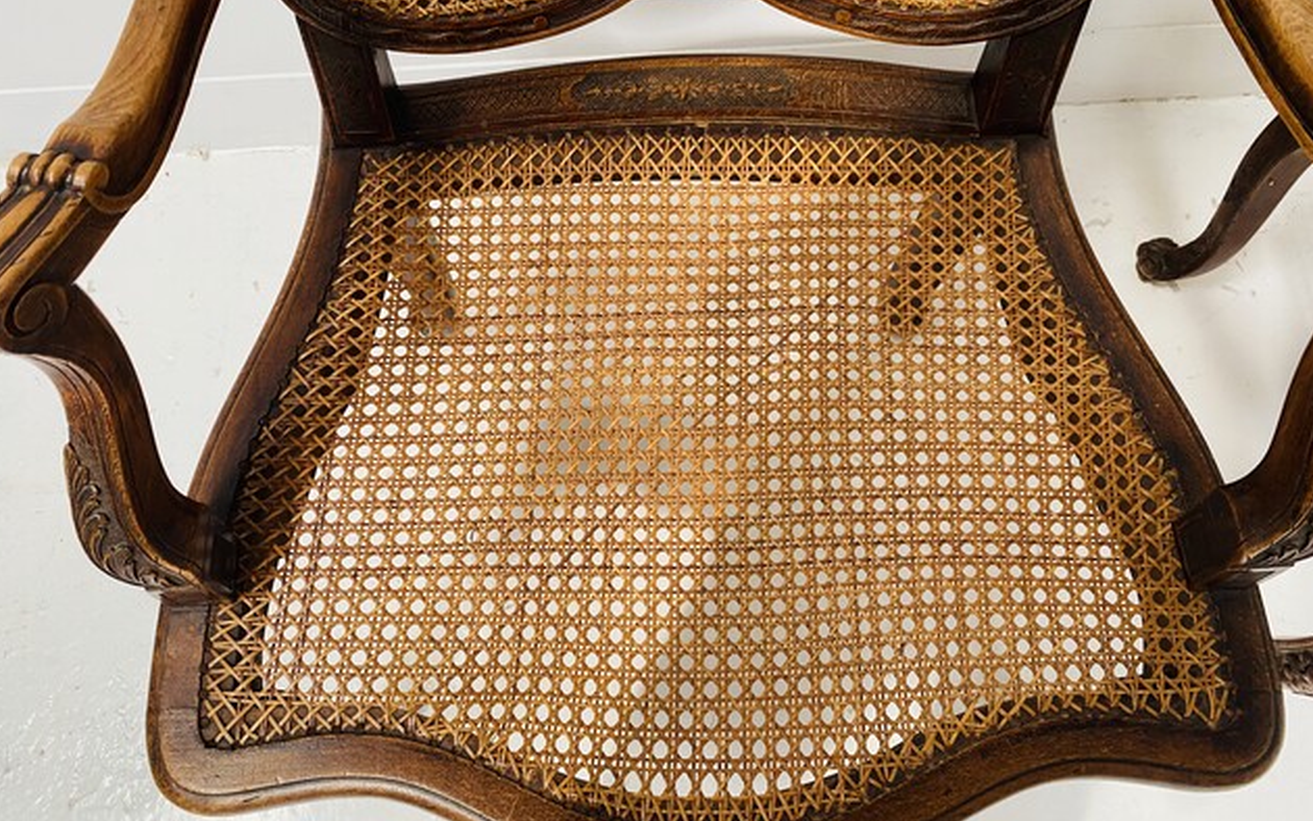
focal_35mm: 28
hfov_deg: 66.5
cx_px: 652
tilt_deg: -70.5
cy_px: 392
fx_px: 1002
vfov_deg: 44.5
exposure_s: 1/93
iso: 125
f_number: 1.8
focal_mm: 4.25
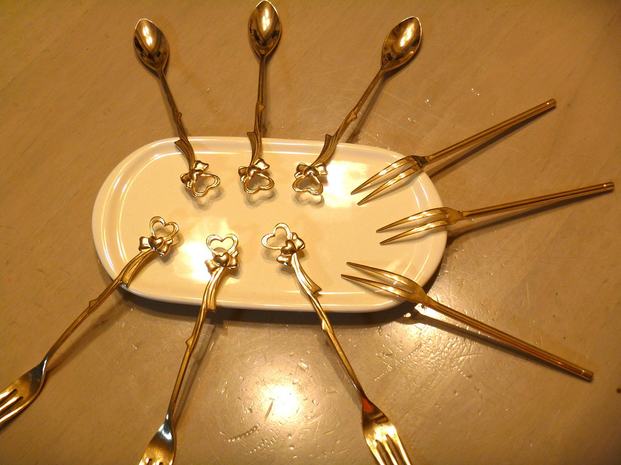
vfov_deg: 32.9
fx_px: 789
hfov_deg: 42.9
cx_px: 310
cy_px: 232
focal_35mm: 44
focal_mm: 7.8
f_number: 3.7
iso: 100
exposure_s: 1/15
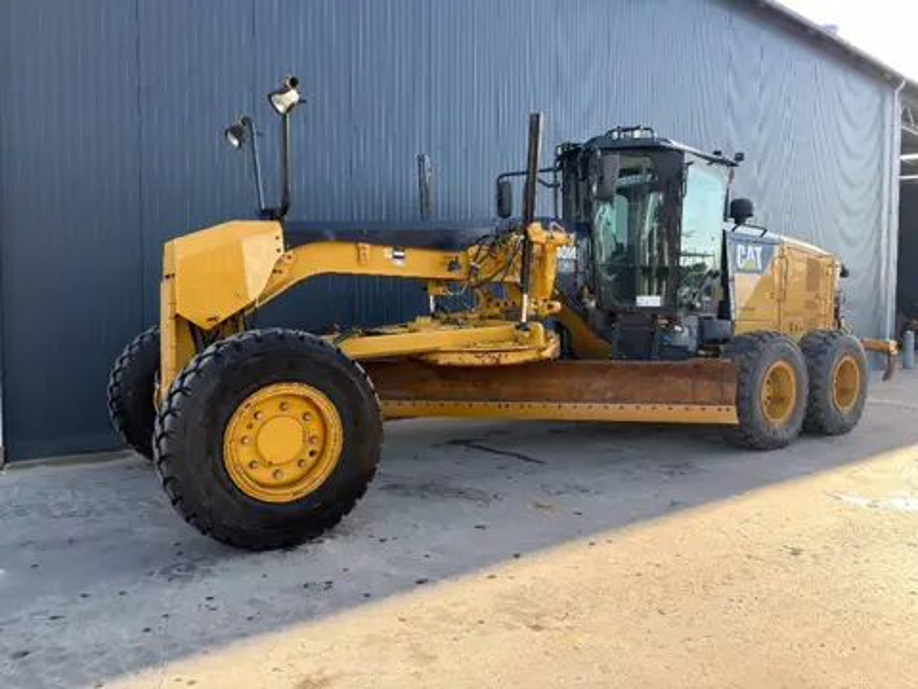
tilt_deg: -2.4
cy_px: 344
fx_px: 636
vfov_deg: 56.8
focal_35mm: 24
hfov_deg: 71.6
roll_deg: -0.3
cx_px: 459
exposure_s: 1/765
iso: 100
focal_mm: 6.76
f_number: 1.78
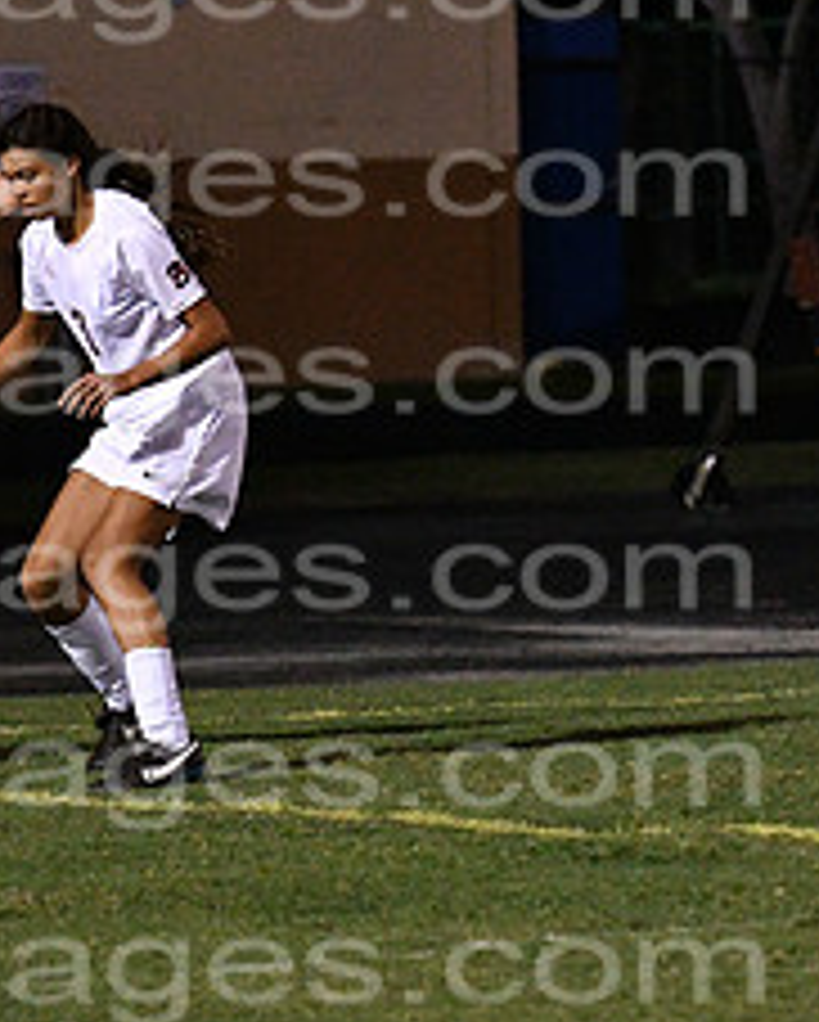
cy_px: 479
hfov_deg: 3.7
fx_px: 12618
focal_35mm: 417
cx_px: -256
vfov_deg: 4.6
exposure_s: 1/800
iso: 8000
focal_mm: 116
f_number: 4
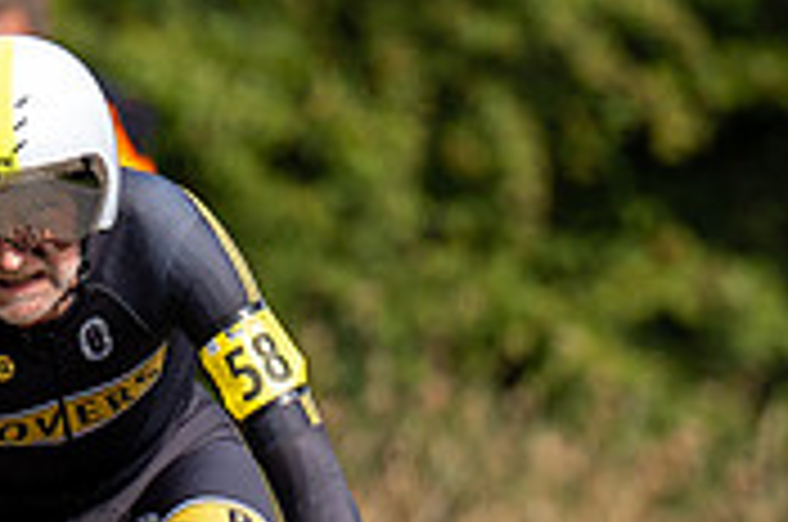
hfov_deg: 1.7
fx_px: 26524
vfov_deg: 1.1
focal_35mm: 1214
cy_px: 609
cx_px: -9
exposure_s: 1/1000
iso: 125
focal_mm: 200
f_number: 3.5
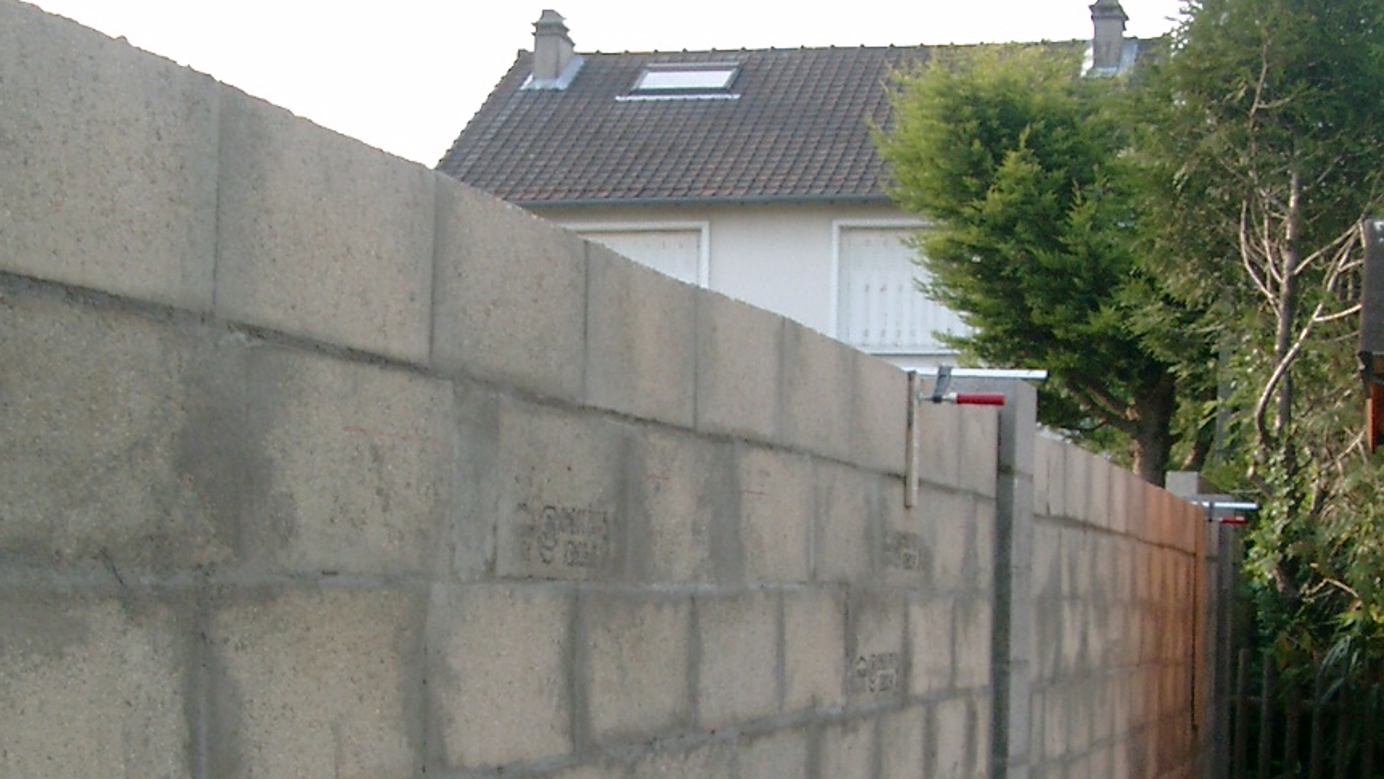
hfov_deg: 28.2
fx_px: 2753
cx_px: 600
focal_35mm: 75
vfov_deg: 15.9
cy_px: 737
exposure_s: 1/640
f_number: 2.6
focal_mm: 7.6
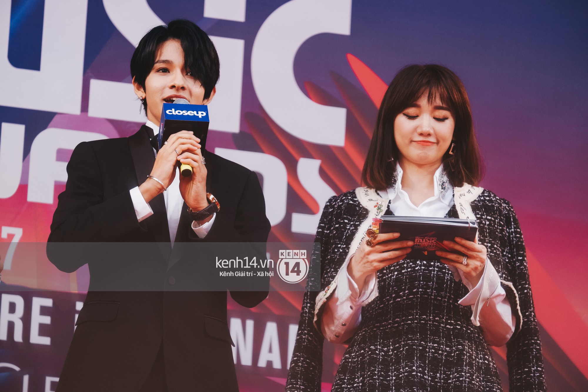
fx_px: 3821
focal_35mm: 234
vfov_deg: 5.9
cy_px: 196
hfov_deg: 8.8
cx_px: 294
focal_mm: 156.1
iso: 640
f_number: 4.5
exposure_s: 1/125
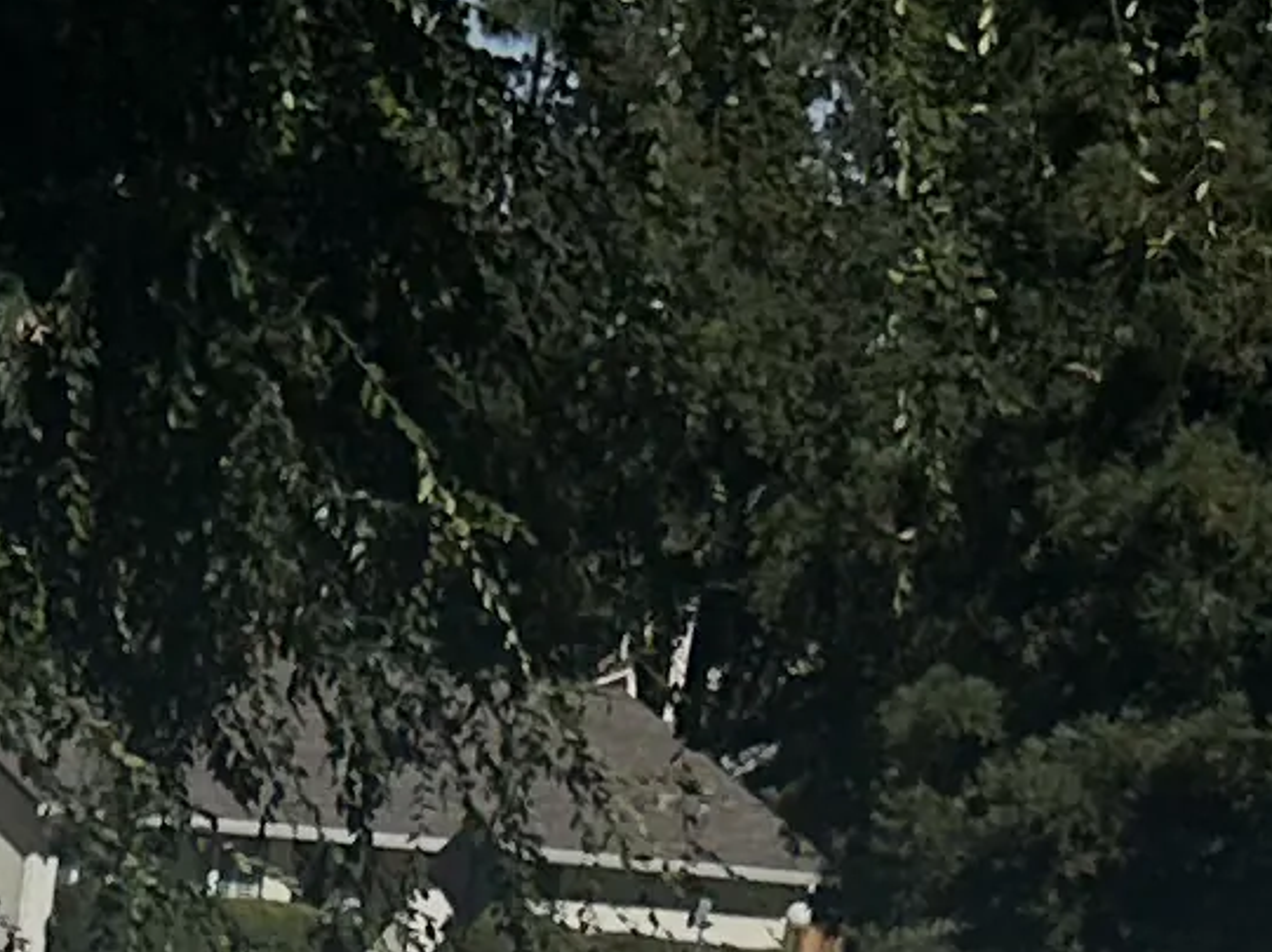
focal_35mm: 179
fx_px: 6573
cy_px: 2609
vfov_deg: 7.5
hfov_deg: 10.8
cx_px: -315
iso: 64
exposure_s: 1/18519
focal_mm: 6.86
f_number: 1.78
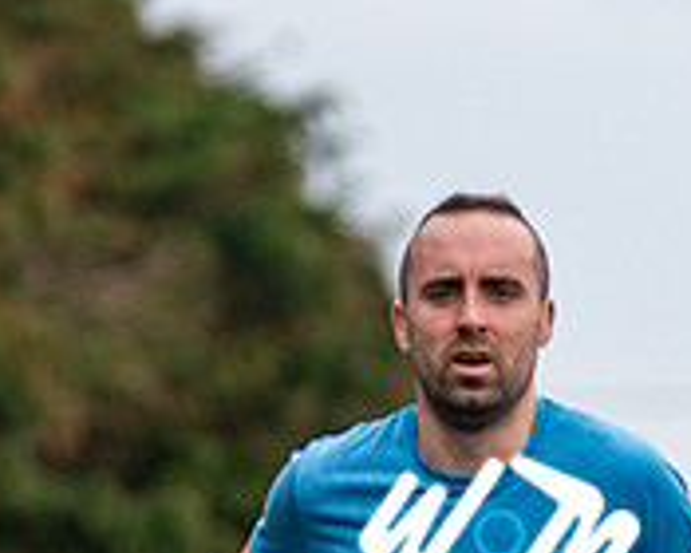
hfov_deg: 2.3
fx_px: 17138
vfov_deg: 1.8
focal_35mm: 838
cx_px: 498
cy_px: 620
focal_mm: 180
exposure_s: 1/1600
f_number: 2.8
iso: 400
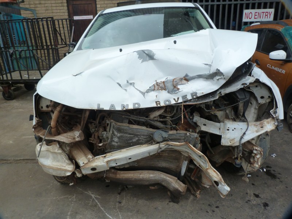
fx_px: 211
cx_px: 146
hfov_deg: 69.4
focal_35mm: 25
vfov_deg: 54.9
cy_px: 110
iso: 125
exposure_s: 1/200
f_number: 4
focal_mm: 4.5
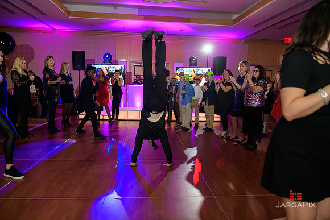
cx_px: 165
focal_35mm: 24
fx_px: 220
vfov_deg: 53.2
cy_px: 110
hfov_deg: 73.7
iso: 1600
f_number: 3.2
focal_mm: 24
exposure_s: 1/125
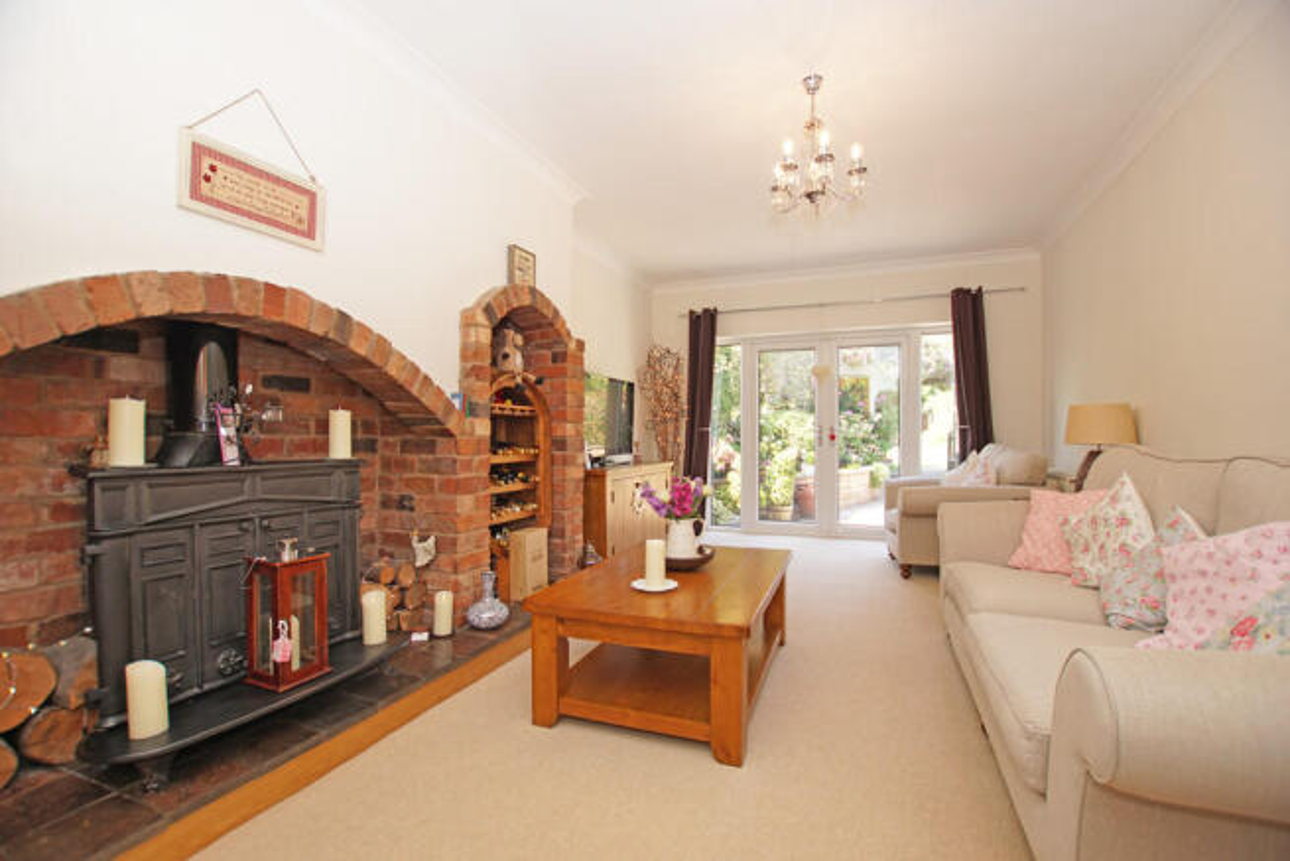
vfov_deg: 77.4
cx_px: 645
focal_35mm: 15
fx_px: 538
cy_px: 430
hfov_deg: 100.4
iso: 200
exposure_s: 1/60
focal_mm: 10
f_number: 3.5
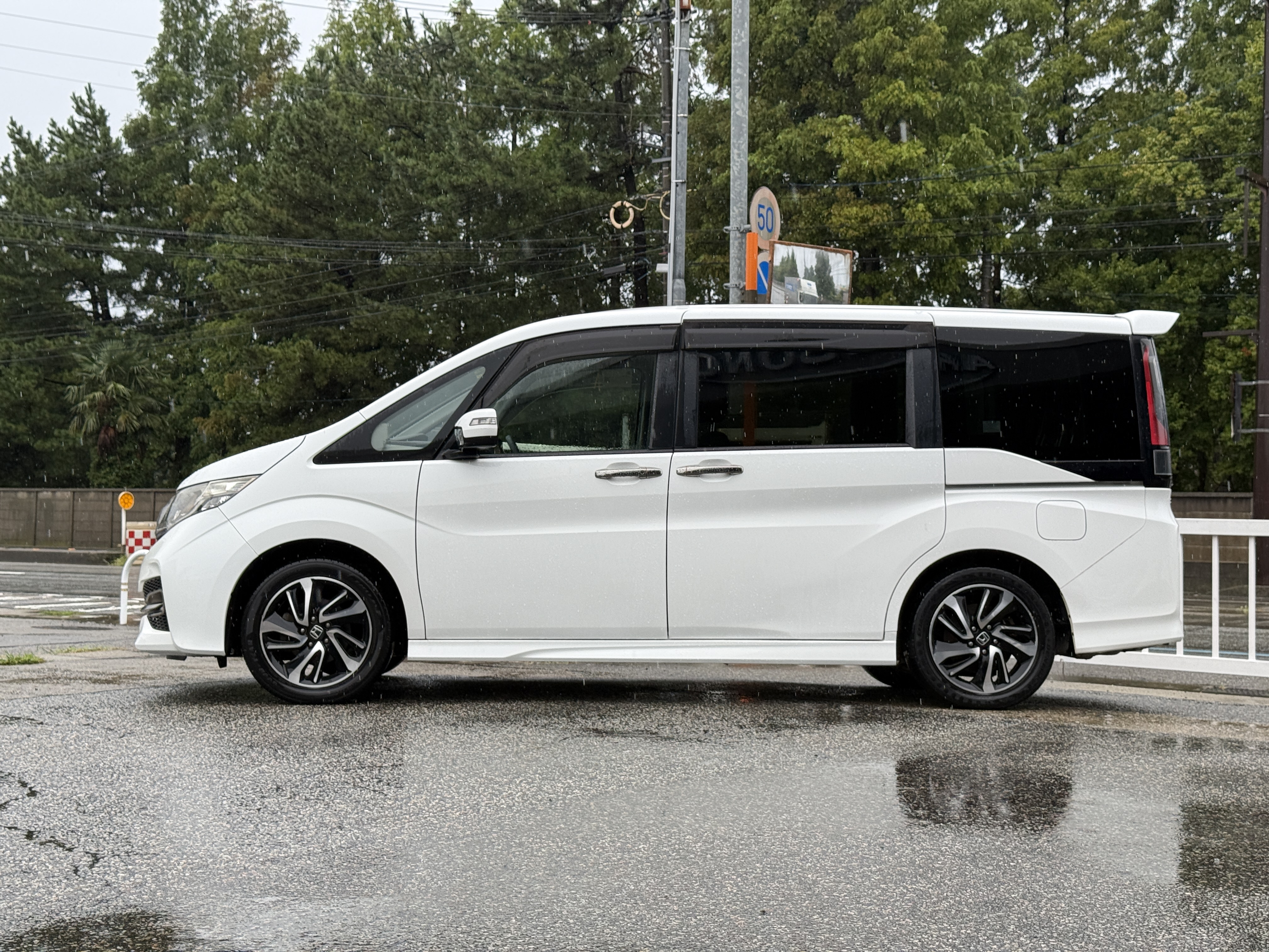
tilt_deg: +1.6
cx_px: 634
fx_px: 1760
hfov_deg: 39.7
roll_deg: -0.6
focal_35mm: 48
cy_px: 476
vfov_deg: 30.3
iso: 64
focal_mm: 6.76
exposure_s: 1/928
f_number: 1.78
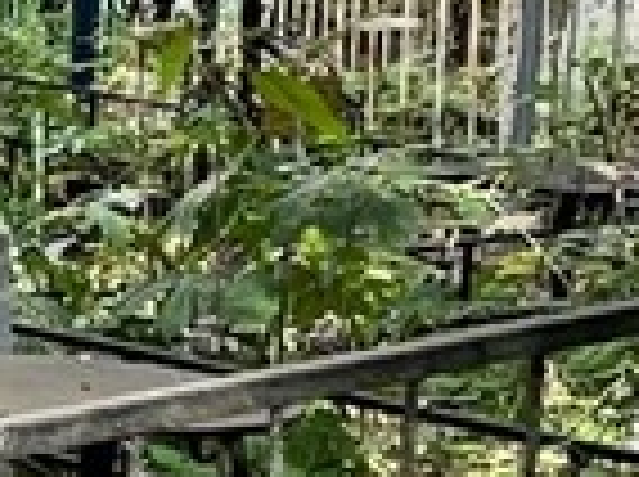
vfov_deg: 7.9
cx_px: -837
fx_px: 3465
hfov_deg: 9.5
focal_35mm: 188
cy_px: 400
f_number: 1.6
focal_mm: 4.2
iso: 32
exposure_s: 1/191
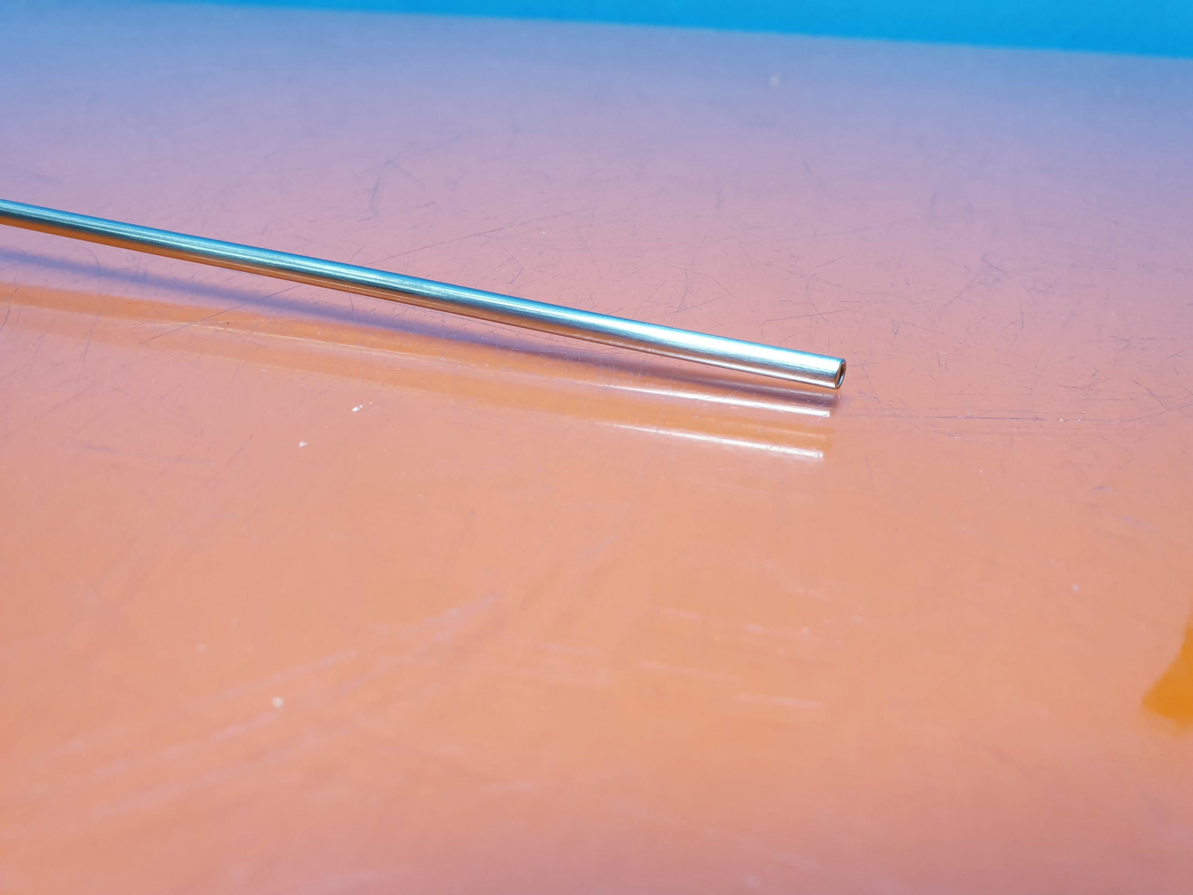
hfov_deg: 67.3
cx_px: 596
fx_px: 896
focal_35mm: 26
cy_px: 448
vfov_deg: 53.1
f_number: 2.4
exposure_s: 1/50
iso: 160
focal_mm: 4.3
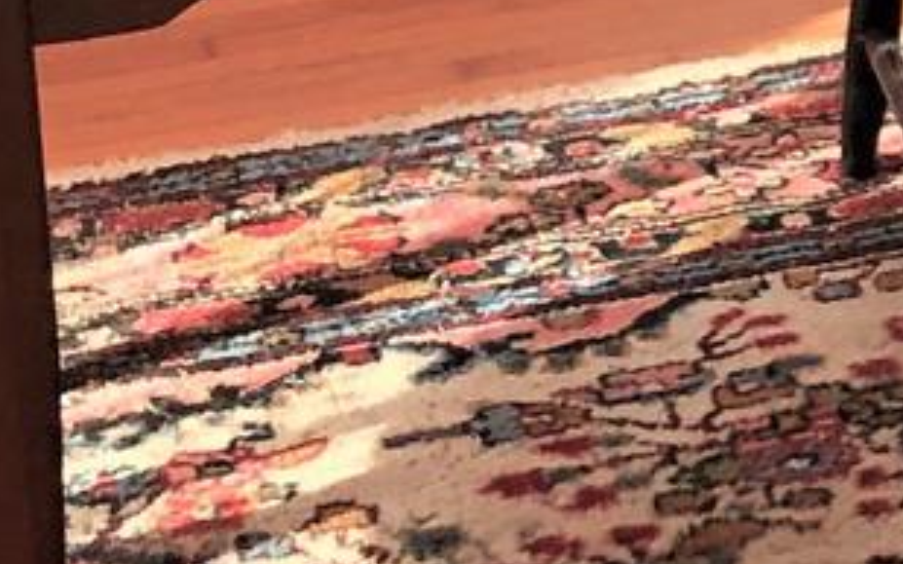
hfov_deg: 10.1
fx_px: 4847
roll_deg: +1.6
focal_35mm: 197
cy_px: -777
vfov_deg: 6.4
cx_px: 1566
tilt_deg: -13.5
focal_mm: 3.99
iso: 80
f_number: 1.8
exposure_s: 1/120
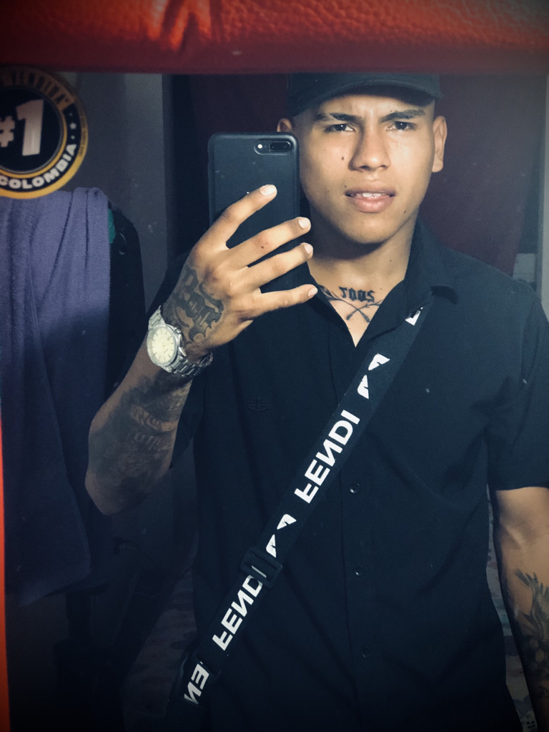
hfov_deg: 25.7
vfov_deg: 33.8
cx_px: 274
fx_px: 1205
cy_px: 366
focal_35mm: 57
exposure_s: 1/30
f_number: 2.8
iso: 400
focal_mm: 6.6
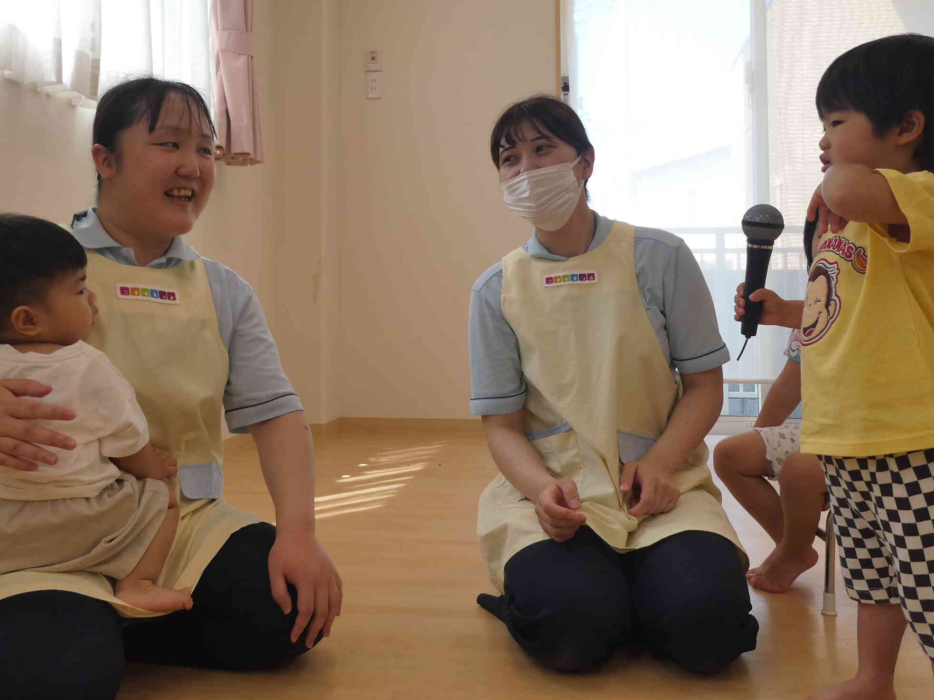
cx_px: 445
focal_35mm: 32
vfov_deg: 43.8
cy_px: 263
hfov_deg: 56.8
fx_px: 863
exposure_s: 1/60
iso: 80
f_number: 3.3
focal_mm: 4.3
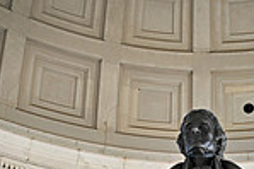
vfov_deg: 11.9
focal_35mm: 100
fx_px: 705
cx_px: 220
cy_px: 357
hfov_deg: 20.1
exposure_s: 1/125
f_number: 4
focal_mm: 33
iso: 250
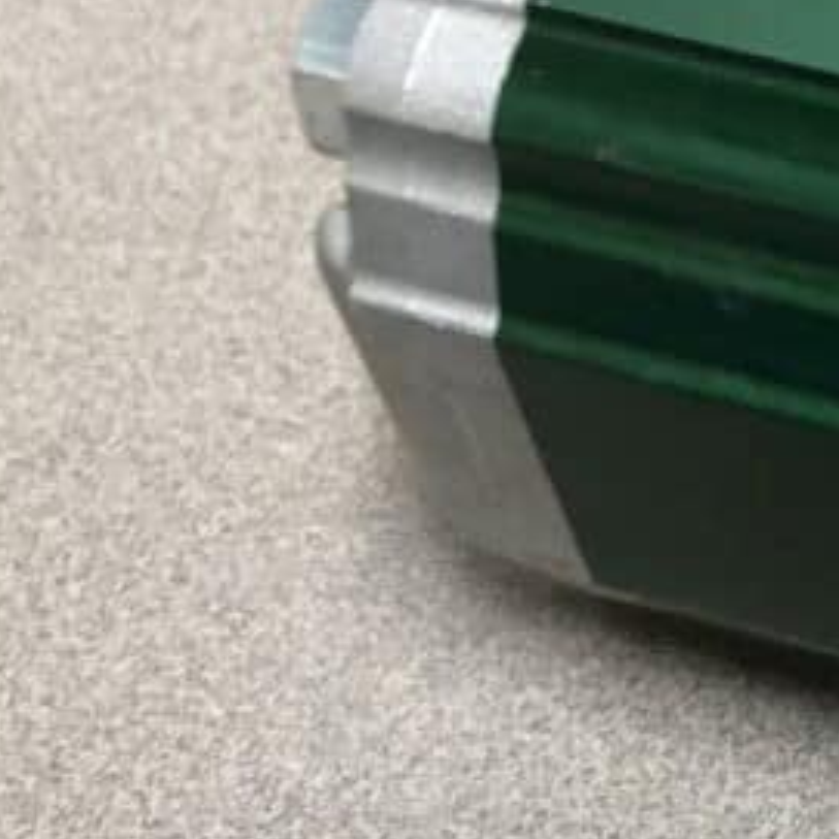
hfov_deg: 16.1
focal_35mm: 97
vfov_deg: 17.9
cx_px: 1344
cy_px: 310
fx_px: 2660
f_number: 2.2
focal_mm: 4.2
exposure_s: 1/33
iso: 160
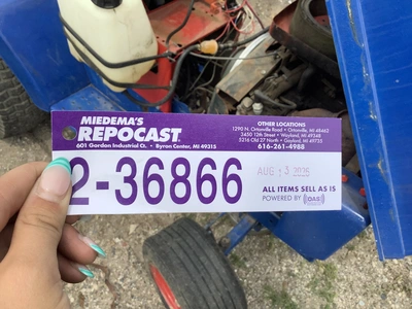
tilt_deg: -50.9
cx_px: 206
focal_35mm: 31
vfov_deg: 45.4
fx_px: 369
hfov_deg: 58.4
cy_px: 154
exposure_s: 1/1235
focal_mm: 3.3
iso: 25
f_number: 2.4
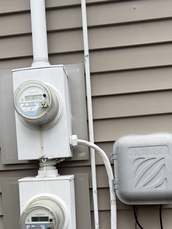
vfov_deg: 48.7
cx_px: 89
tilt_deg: +1.1
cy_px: 163
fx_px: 245
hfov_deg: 38.7
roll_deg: +4.7
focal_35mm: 37
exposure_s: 1/849
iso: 80
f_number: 1.78
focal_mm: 6.76
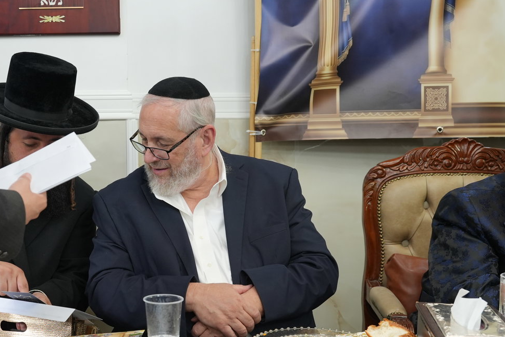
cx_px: 151
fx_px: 729
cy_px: 237
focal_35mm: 52
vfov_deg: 25.8
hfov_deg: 37.6
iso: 800
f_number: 3.5
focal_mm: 24
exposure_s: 1/125
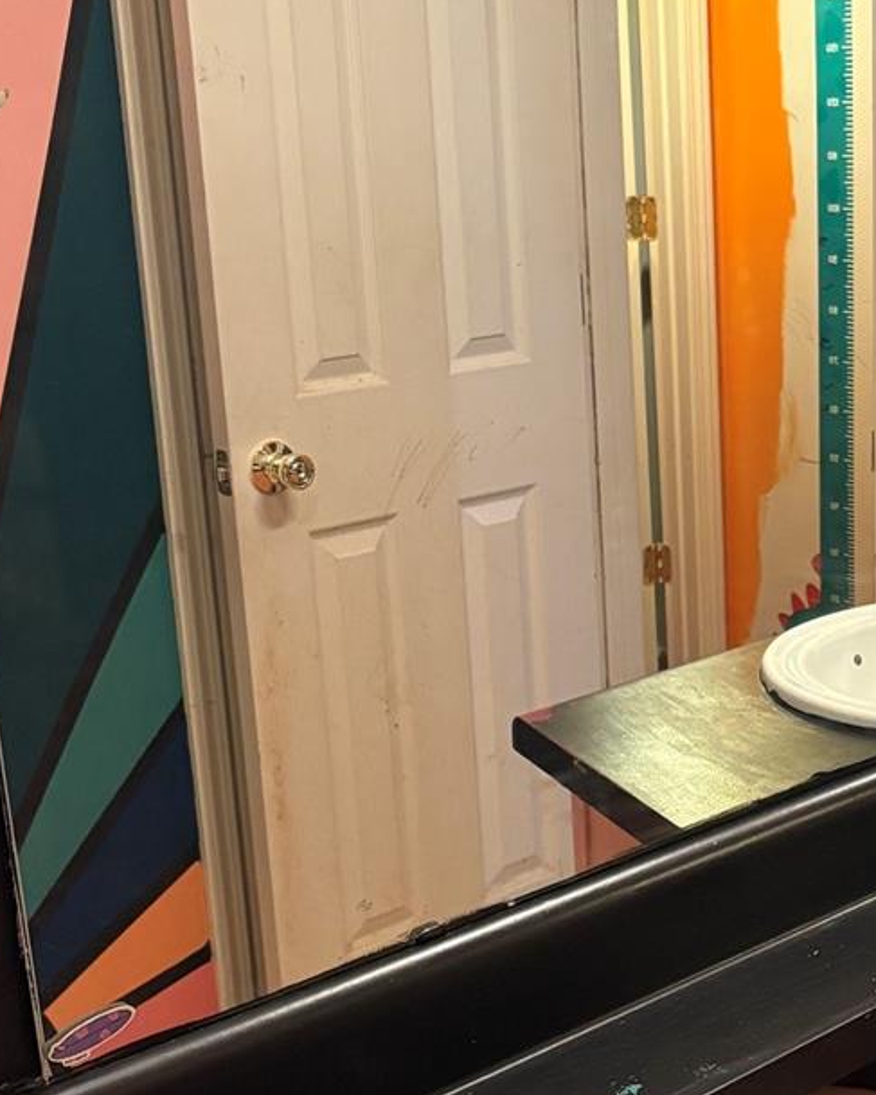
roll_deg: +0.9
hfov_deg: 22.9
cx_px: 865
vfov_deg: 29.5
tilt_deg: -16.1
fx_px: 2075
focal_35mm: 64
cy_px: 683
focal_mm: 5.96
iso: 320
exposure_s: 1/60
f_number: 1.6
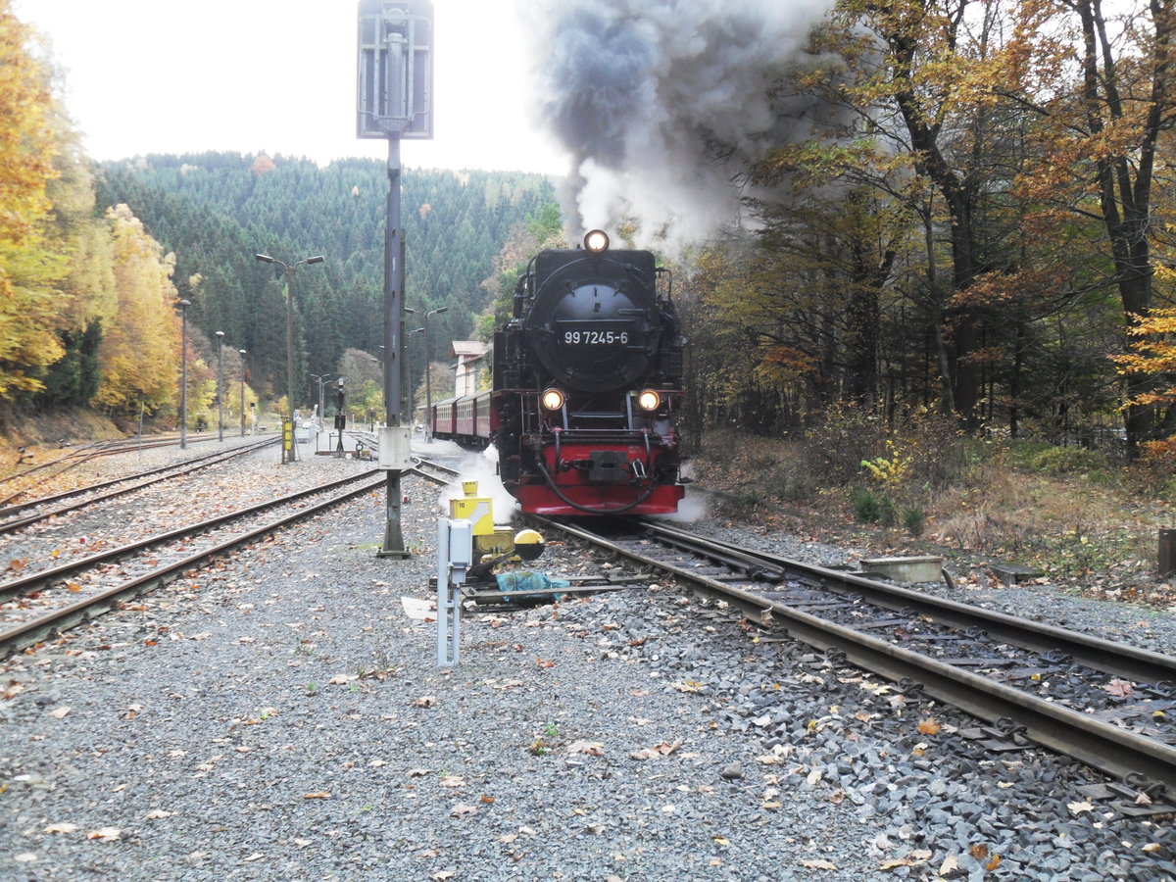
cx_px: 588
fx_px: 1189
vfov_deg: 40.7
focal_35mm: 35
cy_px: 441
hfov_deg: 52.6
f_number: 2.8
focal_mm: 6.2
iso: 100
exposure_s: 1/30
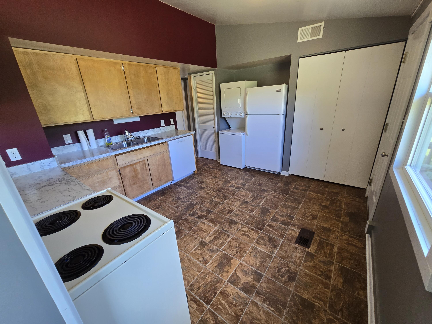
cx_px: 216
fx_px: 162
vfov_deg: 89.9
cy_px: 162
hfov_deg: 106.2
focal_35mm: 13
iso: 200
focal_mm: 2.2
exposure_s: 1/60
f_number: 2.2
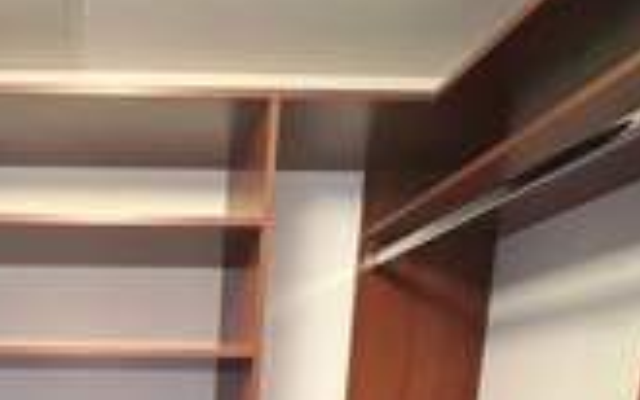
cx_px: 89
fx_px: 697
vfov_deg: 25.0
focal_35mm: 40
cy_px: 590
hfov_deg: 45.6
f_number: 1.8
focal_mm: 1.57
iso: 800
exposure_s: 1/60
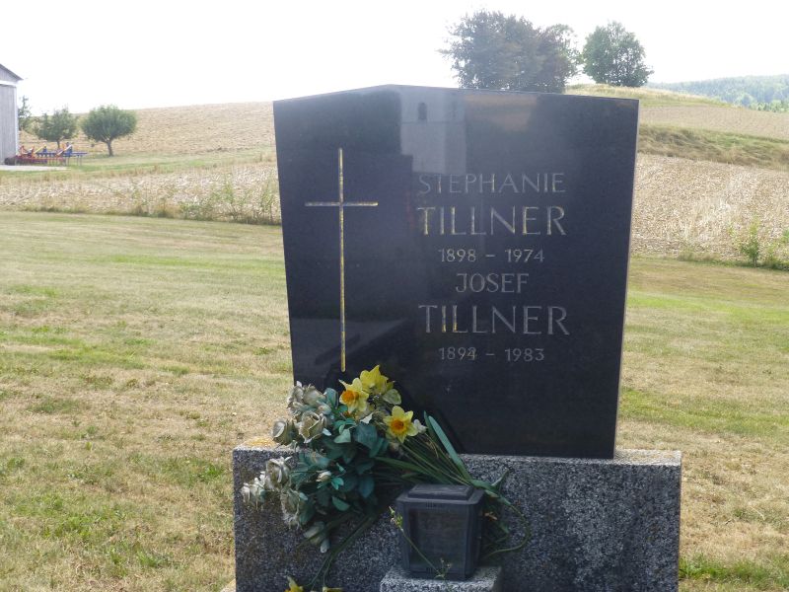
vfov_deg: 25.2
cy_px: 296
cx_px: 394
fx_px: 1322
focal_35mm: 58
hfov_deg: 33.2
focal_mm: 10.3
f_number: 4.7
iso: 100
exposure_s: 1/125
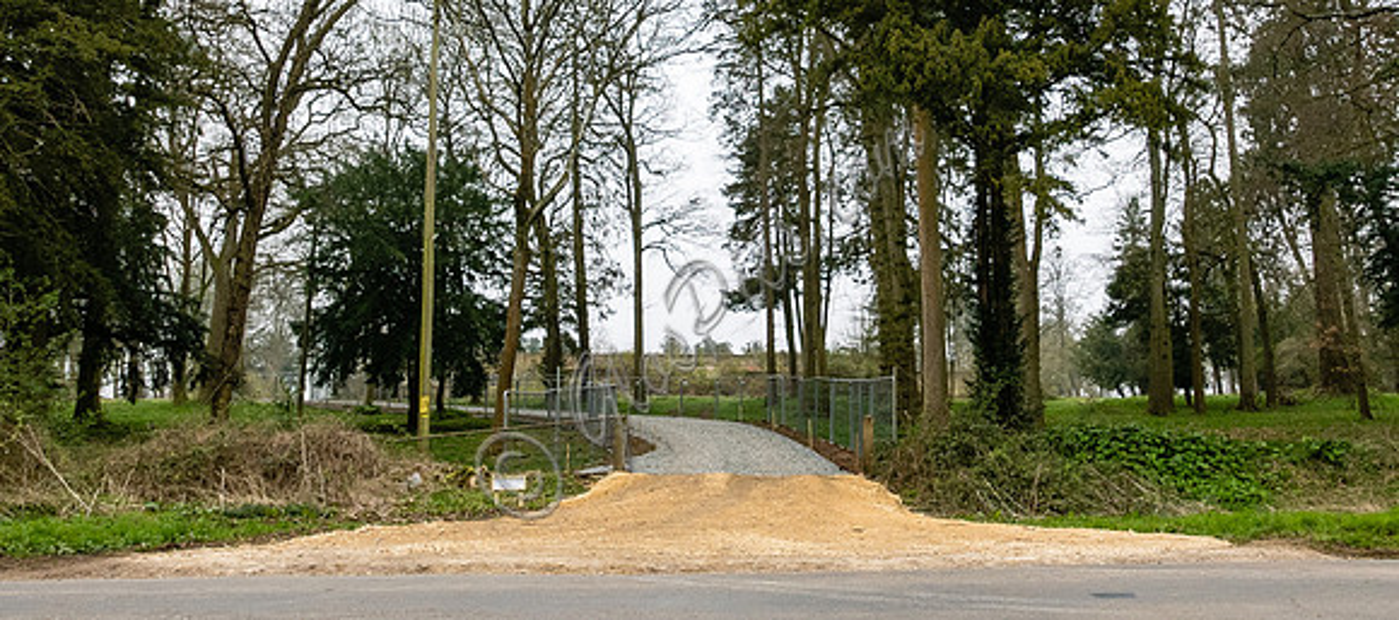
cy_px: 128
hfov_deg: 56.8
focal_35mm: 37
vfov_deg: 26.5
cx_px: 746
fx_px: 1292
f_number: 5.6
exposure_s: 1/400
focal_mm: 10.9
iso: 400
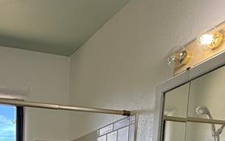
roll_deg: +0.3
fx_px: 331
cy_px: 284
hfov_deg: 34.6
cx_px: 7
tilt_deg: -10.5
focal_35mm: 54
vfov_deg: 17.3
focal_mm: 2.22
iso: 80
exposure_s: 1/120
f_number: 2.2
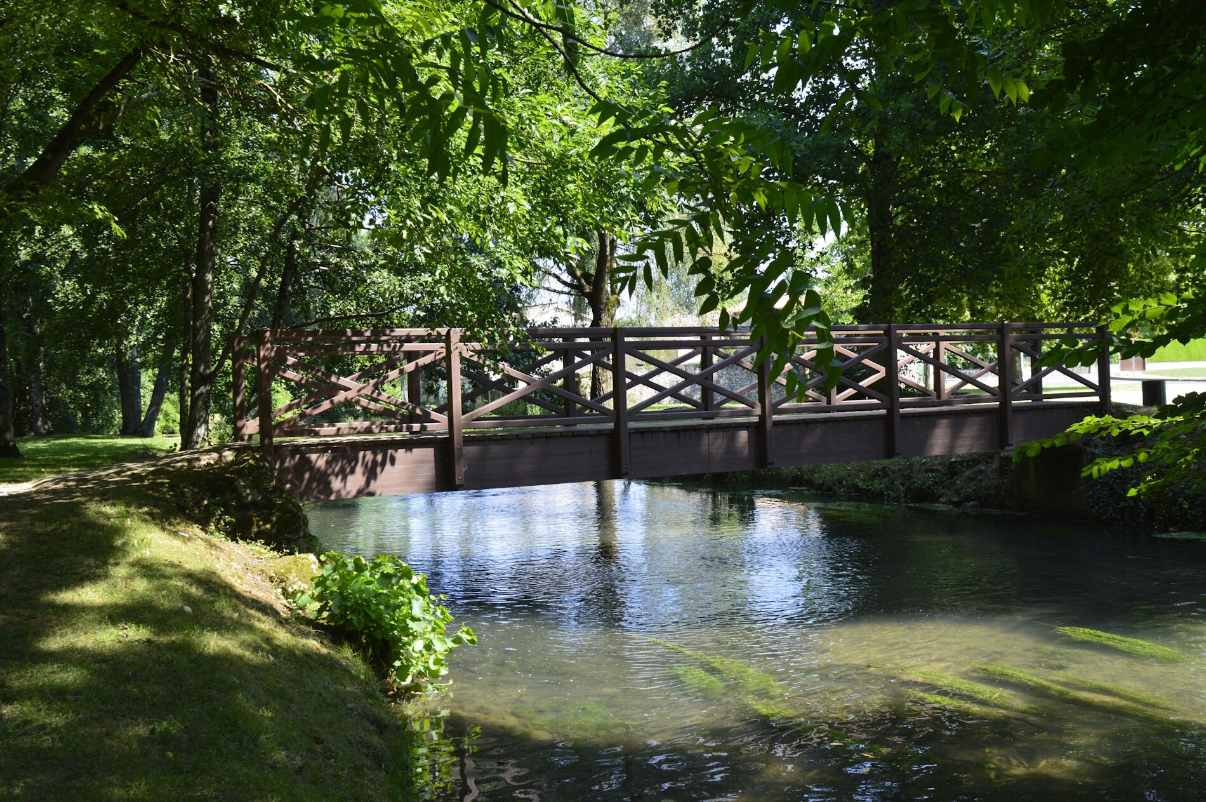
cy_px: 401
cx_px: 603
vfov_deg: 35.4
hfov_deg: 51.3
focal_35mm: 38
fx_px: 1255
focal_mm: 25
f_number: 9
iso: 400
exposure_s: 1/160
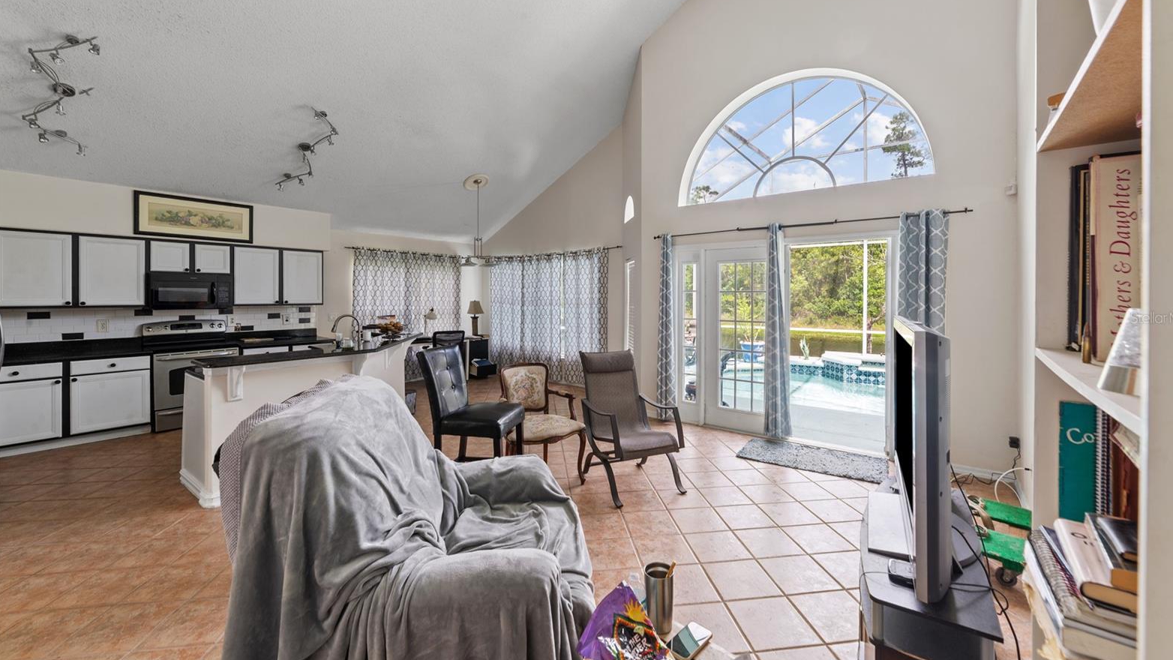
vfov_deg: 70.5
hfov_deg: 103.0
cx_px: 597
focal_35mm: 15
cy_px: 318
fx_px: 467
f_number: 11
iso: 160
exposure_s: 1/3
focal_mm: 14
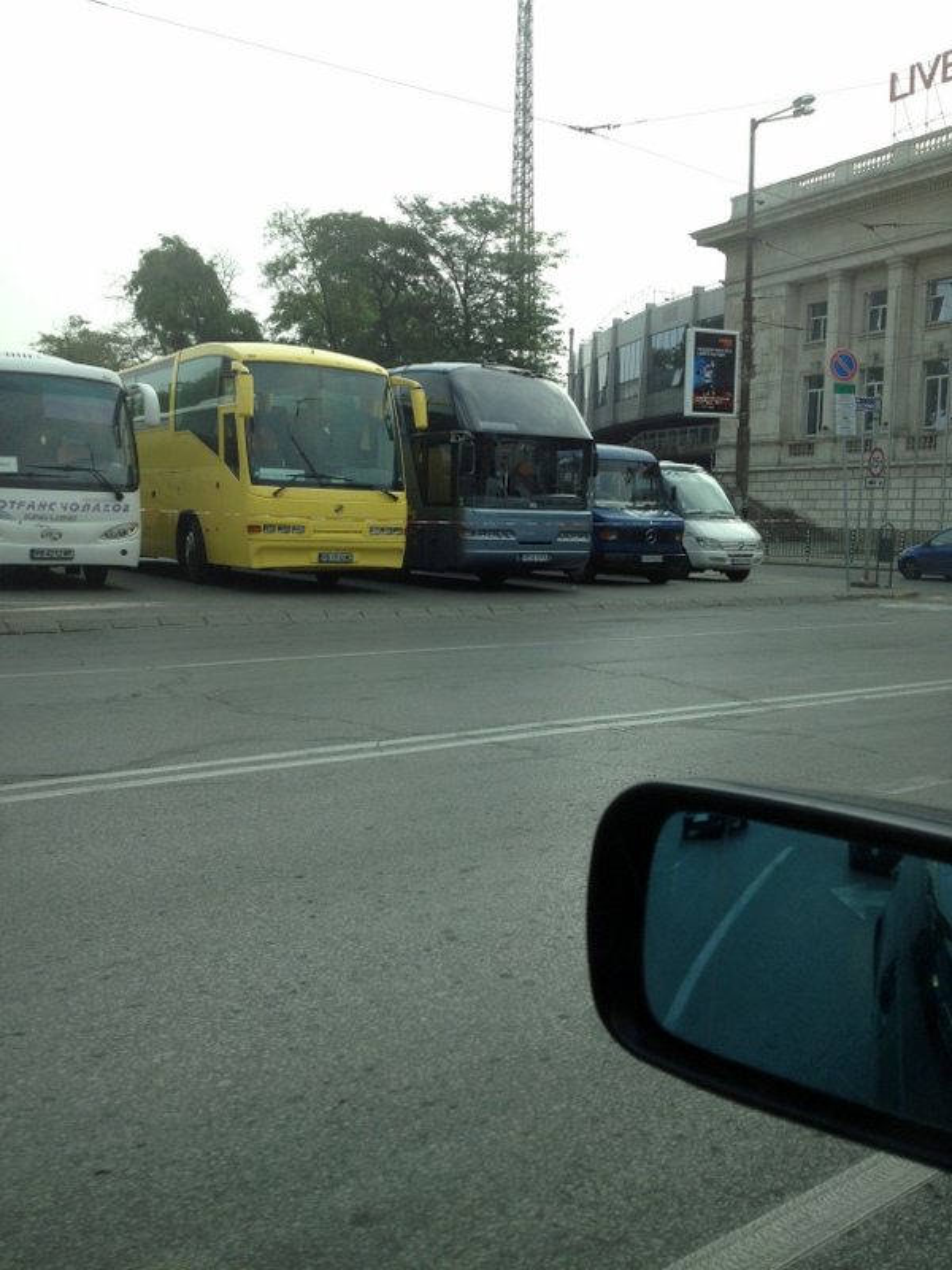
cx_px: 476
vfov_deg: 52.6
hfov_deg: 40.7
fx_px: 1283
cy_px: 635
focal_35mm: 35
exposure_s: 1/1142
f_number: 2.4
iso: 50
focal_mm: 4.28
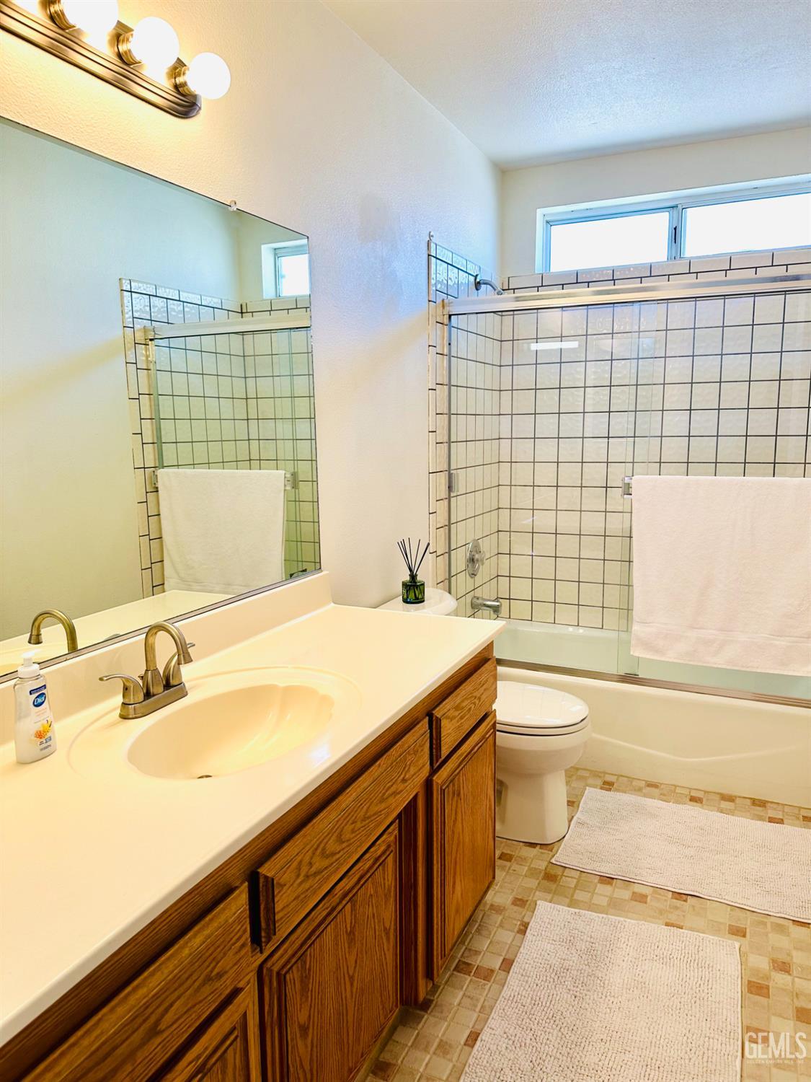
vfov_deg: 71.6
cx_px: 406
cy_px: 541
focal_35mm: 24
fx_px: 750
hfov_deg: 56.8
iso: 100
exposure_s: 1/120
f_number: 1.78
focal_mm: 6.86
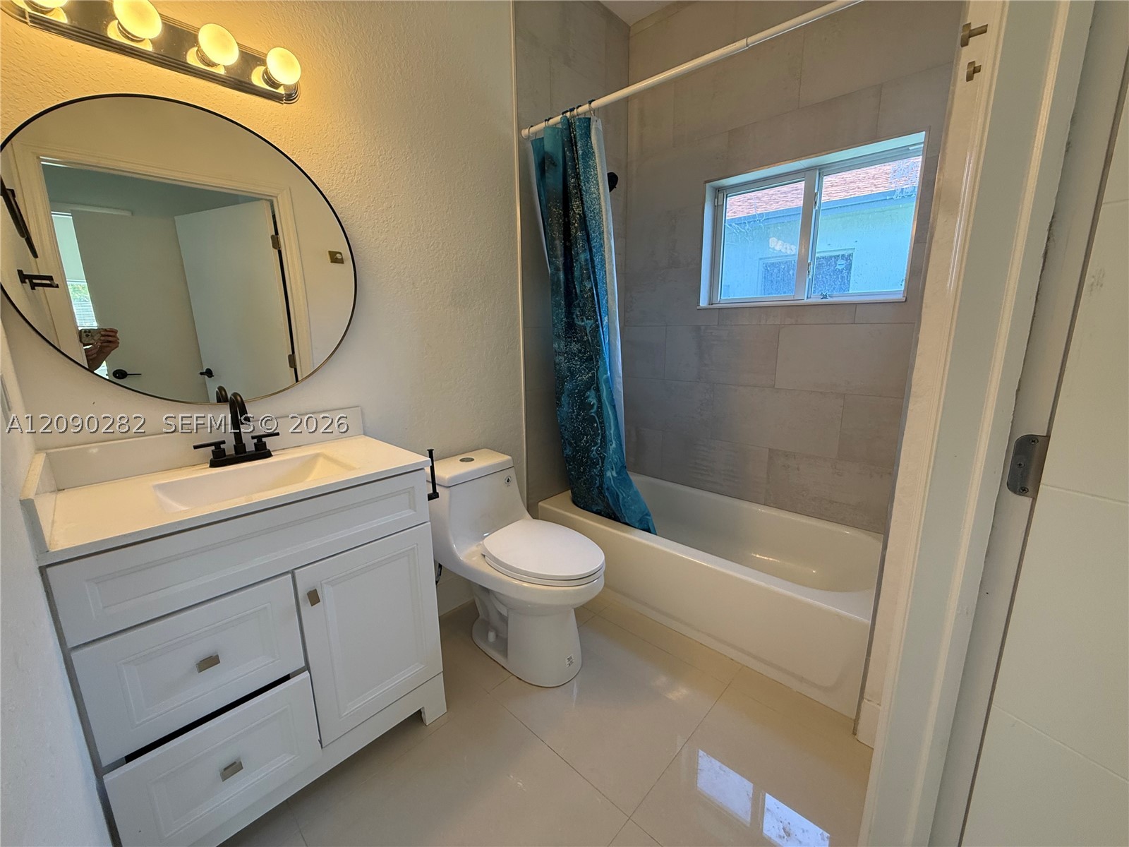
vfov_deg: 85.7
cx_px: 564
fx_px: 457
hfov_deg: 102.1
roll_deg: +0.1
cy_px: 424
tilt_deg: -12.1
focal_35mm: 14
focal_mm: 2.22
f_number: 2.2
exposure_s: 1/120
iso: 160
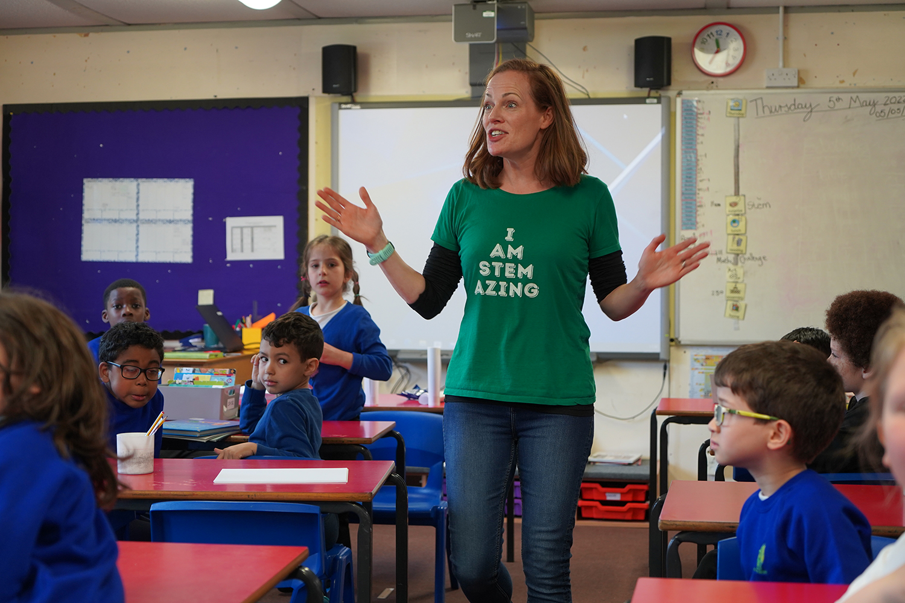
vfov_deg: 24.6
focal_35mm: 55
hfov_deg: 36.2
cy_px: 302
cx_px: 452
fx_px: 1383
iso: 1250
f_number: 4
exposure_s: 1/160
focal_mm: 55
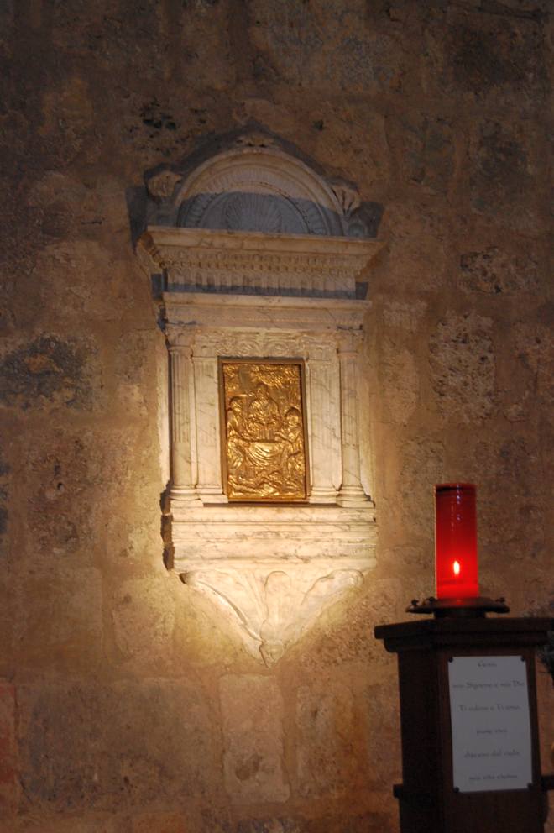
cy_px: 416
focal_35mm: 82
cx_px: 277
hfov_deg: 16.5
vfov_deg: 24.6
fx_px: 1907
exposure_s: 1/15
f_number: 6.3
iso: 800
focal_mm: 55
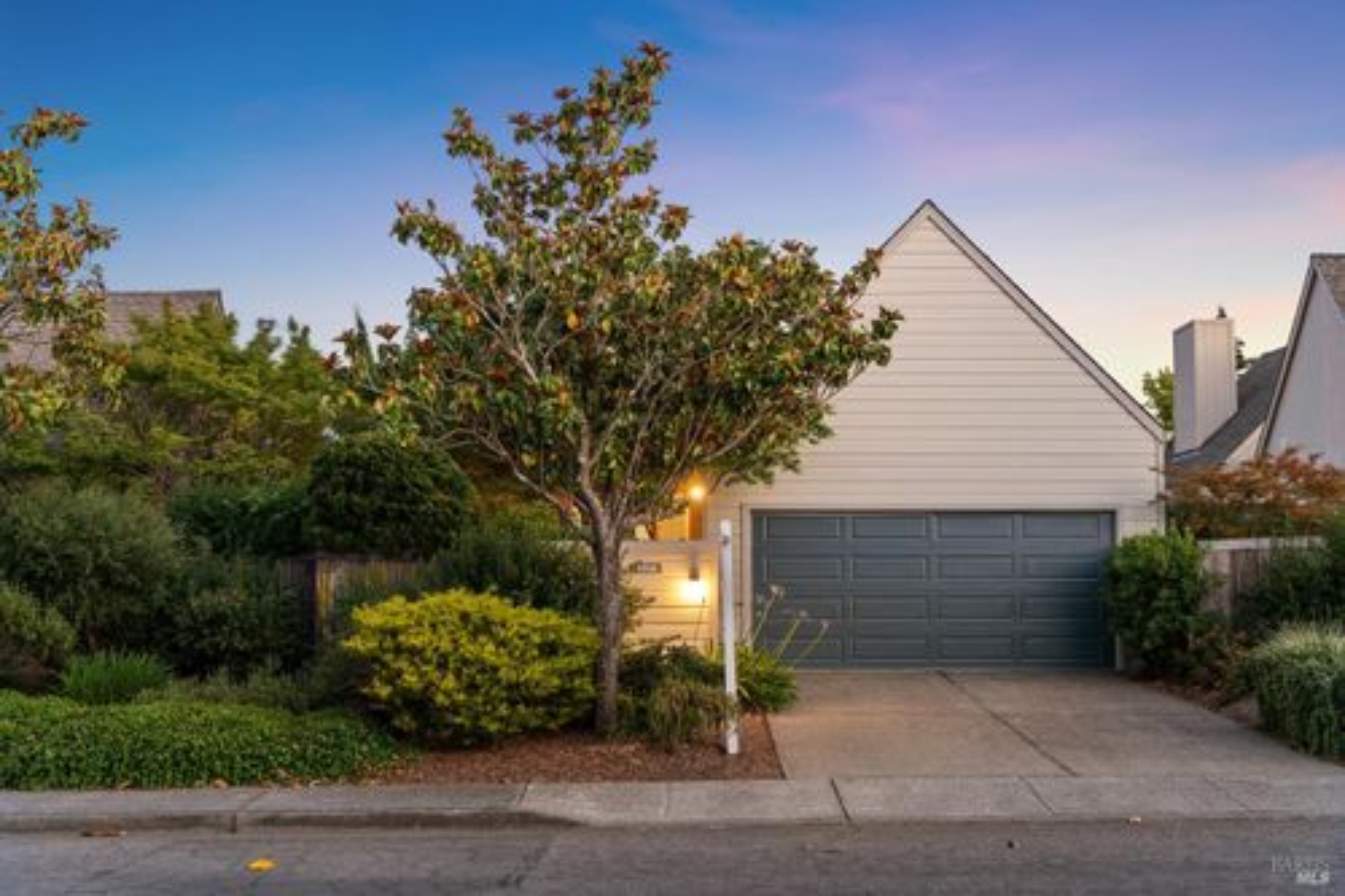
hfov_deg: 45.4
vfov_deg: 31.2
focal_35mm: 43
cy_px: 448
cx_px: 672
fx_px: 1606
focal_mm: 43
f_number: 6.3
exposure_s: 1/3.33
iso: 320
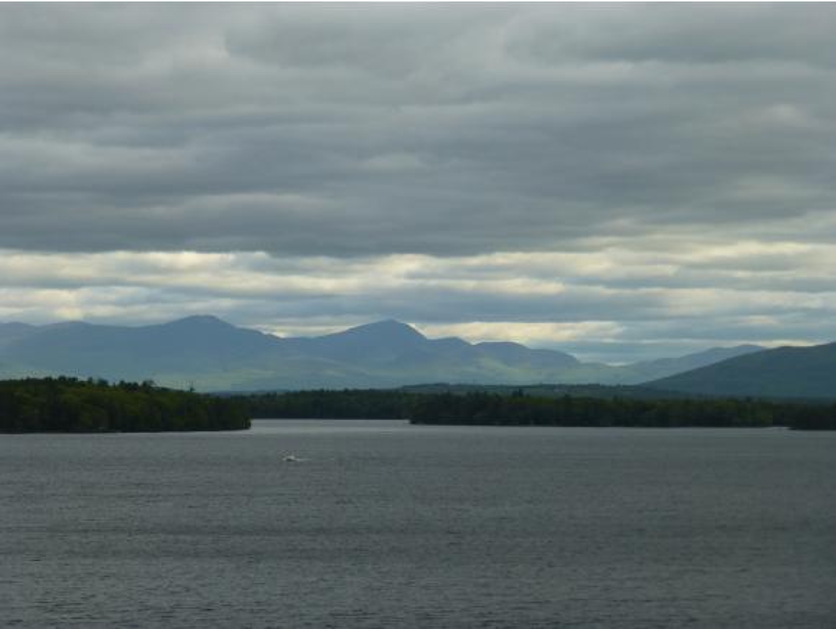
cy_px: 314
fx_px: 3505
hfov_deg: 13.6
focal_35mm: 145
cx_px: 418
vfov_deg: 10.2
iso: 100
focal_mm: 25.9
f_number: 5.4
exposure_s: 1/200
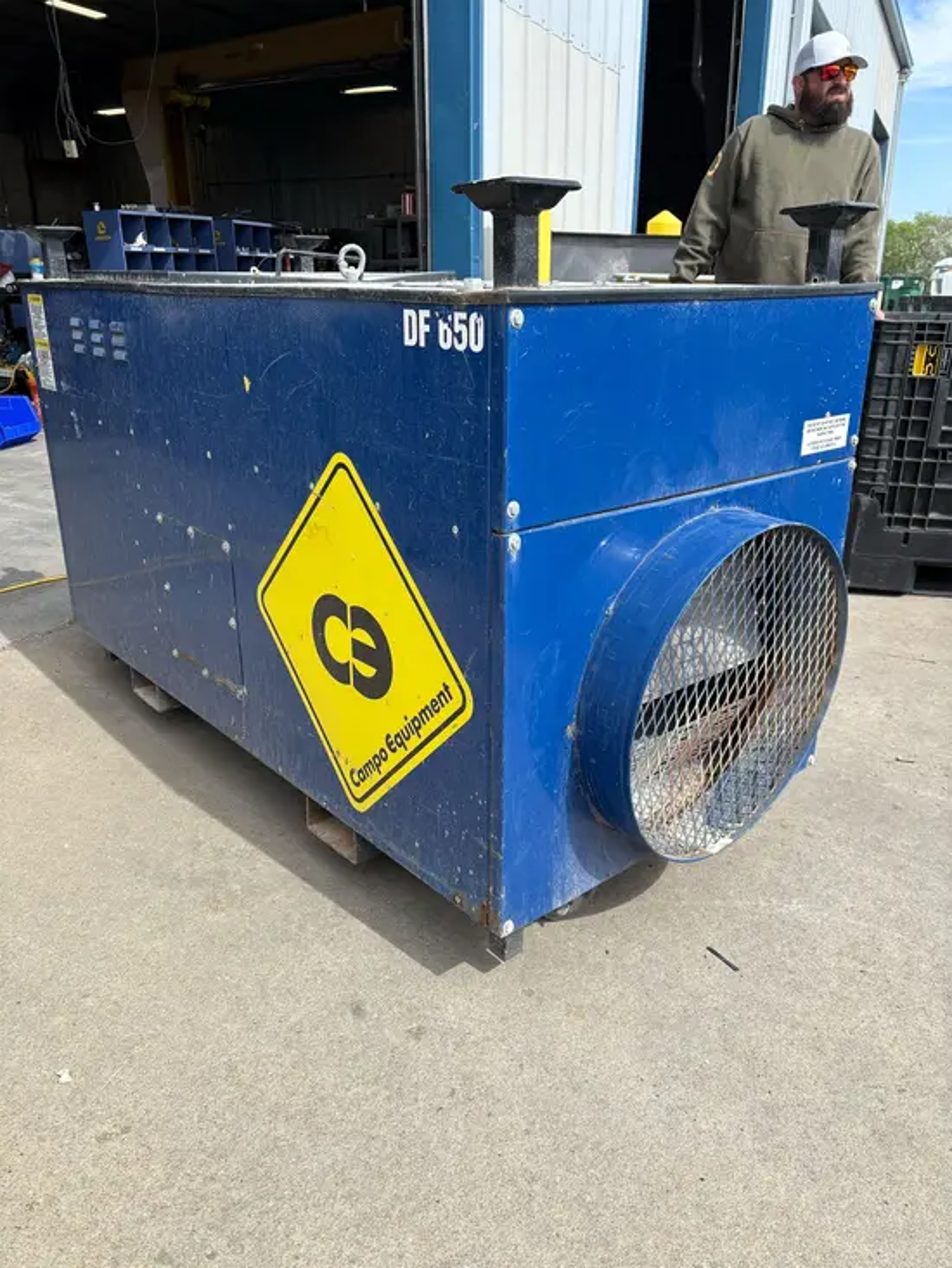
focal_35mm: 26
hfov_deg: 53.1
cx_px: 476
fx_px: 953
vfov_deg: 67.3
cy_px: 634
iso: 50
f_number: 1.6
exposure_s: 1/1587
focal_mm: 5.96
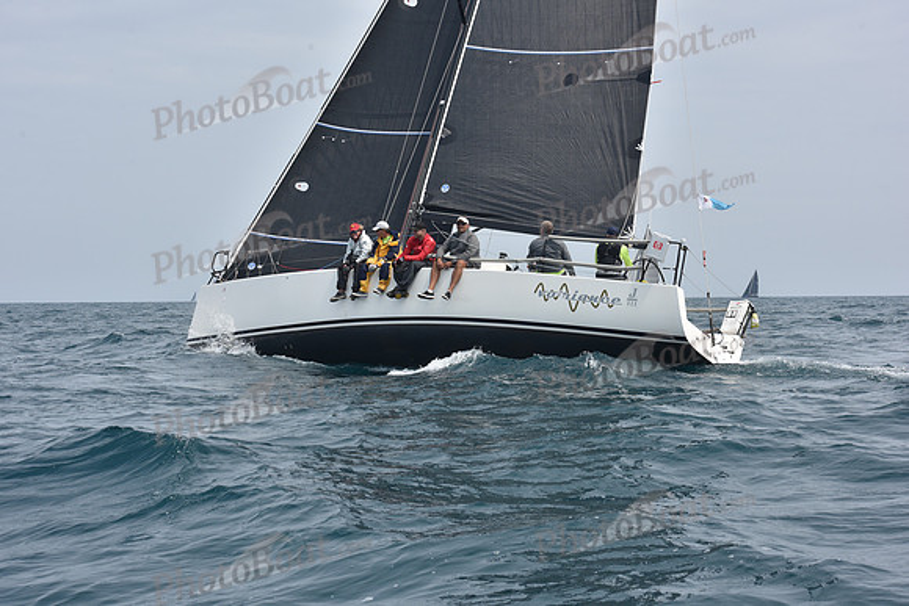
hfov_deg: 28.8
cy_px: 303
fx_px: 1768
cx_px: 454
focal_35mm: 70
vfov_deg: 19.5
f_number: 10
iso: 250
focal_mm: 70
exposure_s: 1/800
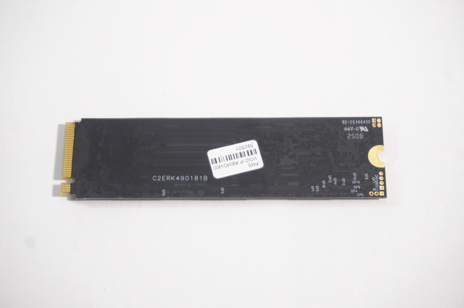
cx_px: 232
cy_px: 154
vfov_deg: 18.1
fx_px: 966
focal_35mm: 75
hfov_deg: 27.0
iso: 1000
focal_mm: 50
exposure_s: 1/30
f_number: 5.6
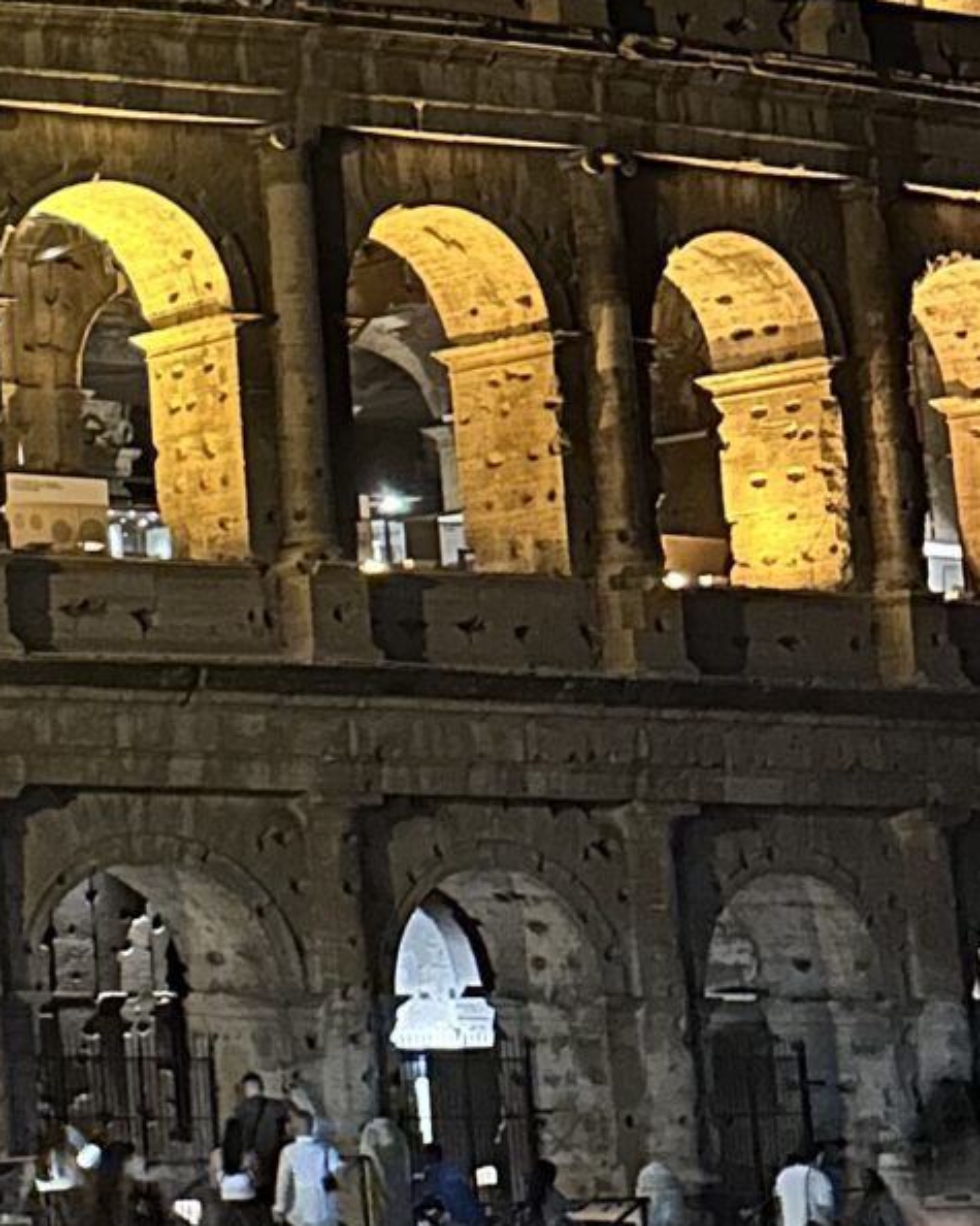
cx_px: -997
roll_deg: -0.8
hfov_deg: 13.1
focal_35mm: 101
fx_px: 3663
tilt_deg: +12.3
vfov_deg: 18.8
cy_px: 227
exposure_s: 1/25
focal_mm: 6.86
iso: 2000
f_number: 1.78
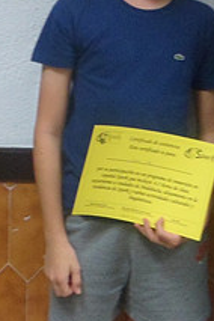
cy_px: 40
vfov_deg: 19.7
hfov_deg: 13.2
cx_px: -15
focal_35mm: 102
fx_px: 909
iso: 400
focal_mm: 6.6
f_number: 3.8
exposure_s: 1/20
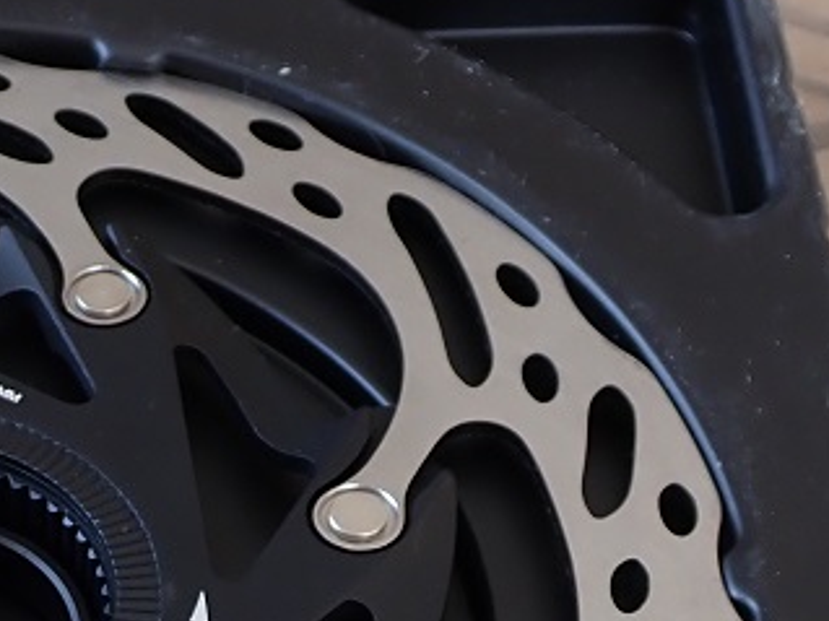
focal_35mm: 119
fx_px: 2849
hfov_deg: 16.1
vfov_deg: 12.1
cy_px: 769
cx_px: -62
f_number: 3.5
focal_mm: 6.83
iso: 100
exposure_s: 1/10
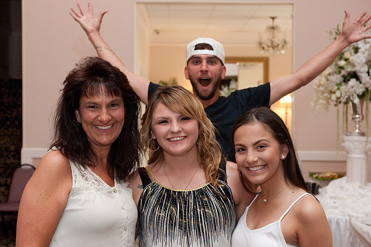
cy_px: 124
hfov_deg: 35.7
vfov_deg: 24.2
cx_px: 186
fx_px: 577
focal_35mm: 56
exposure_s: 1/125
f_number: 5.6
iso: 3200
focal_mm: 56
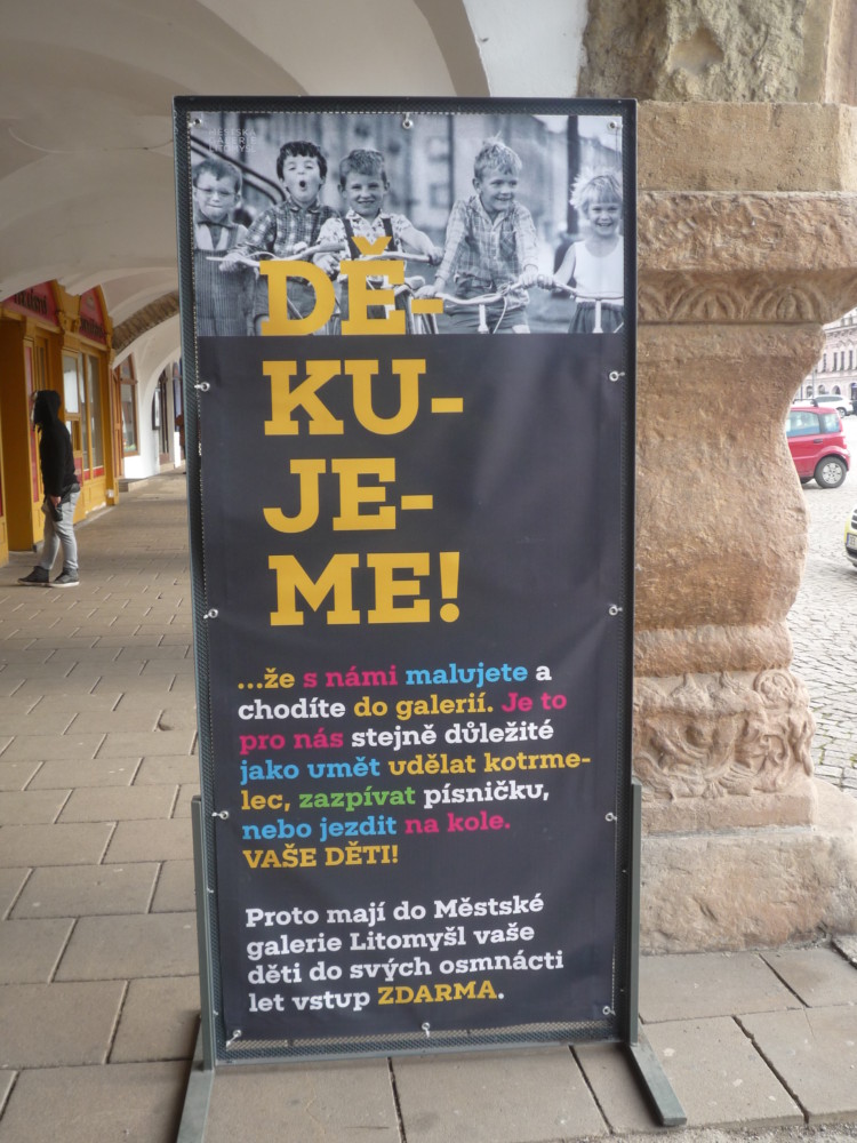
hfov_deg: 39.7
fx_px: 1188
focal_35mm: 36
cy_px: 572
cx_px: 428
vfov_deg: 51.4
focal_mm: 6.3
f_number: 3.8
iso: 100
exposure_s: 1/80
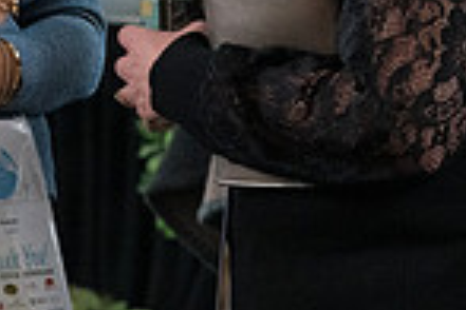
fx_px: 5372
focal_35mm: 415
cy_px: -191
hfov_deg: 5.0
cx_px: 197
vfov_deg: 3.3
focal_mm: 105
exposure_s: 1/250
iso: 4000
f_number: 5.6
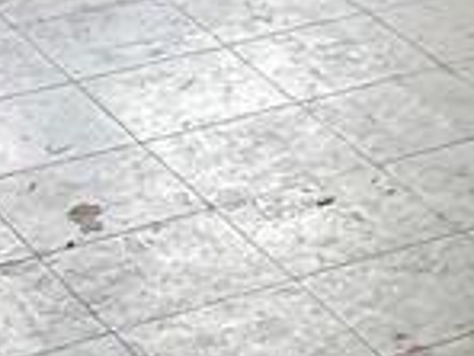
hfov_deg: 9.6
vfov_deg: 7.1
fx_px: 2752
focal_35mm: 201
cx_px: 679
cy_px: -343
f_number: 1.8
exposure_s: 1/120
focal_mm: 3
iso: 64
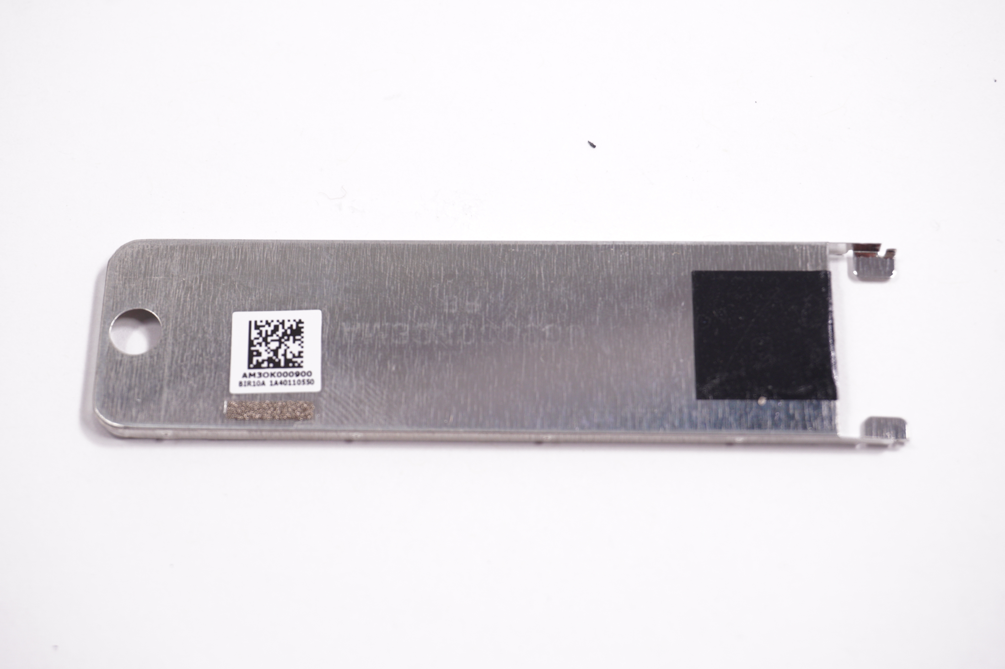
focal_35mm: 67
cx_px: 483
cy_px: 327
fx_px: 1869
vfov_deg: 20.3
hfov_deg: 30.1
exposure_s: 1/160
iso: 500
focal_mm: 42
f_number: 5.6
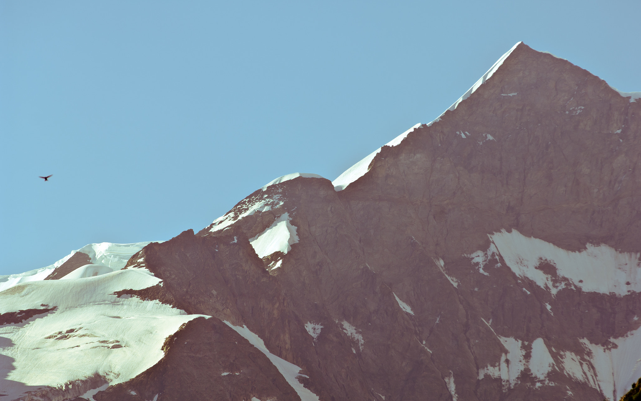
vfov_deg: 4.3
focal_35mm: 306
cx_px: 320
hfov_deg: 6.9
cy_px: 207
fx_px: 5345
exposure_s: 1/640
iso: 100
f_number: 5.6
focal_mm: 200
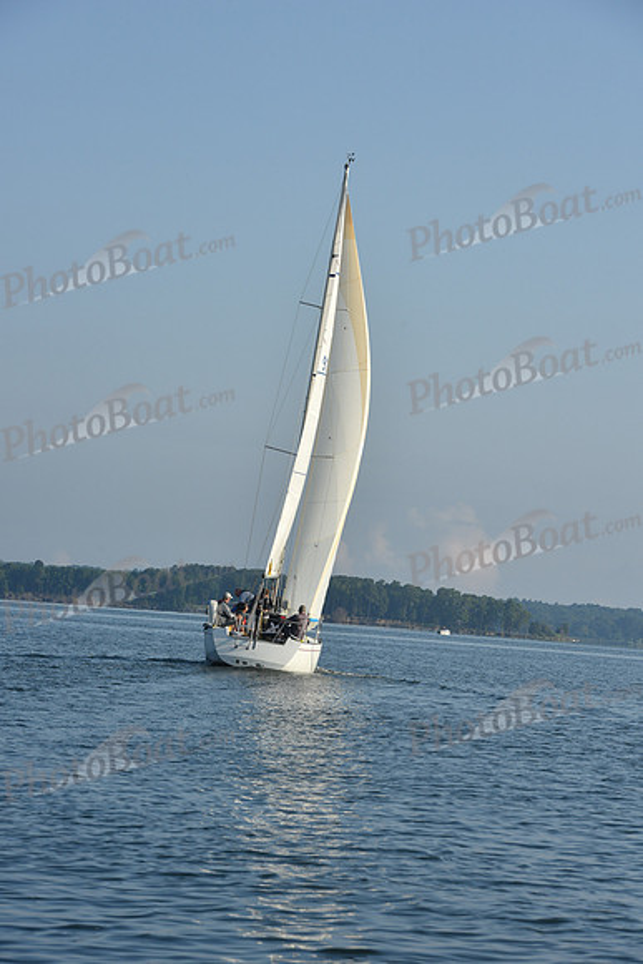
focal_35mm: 135
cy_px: 482
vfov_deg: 15.2
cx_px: 322
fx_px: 3614
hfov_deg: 10.2
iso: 320
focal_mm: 135
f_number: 11
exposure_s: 1/800
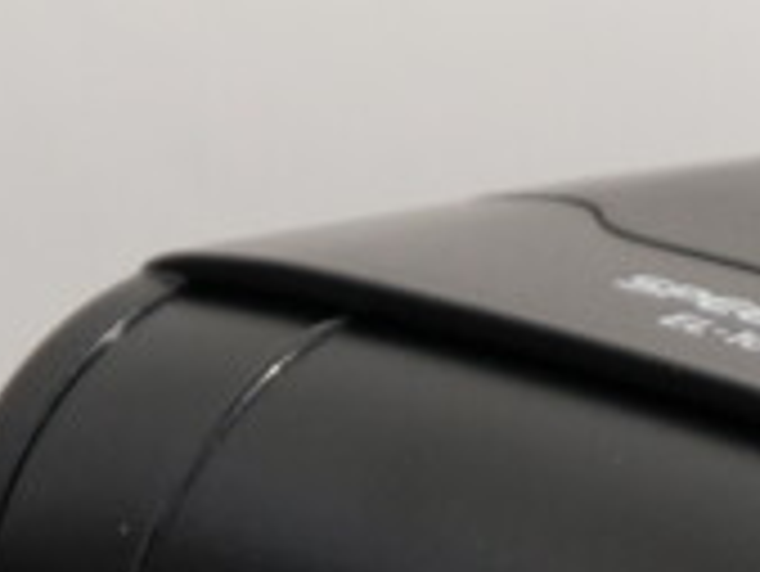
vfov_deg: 2.9
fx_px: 11227
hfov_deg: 3.9
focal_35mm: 511
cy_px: 1324
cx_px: 585
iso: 200
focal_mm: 50
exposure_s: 1/125
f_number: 8
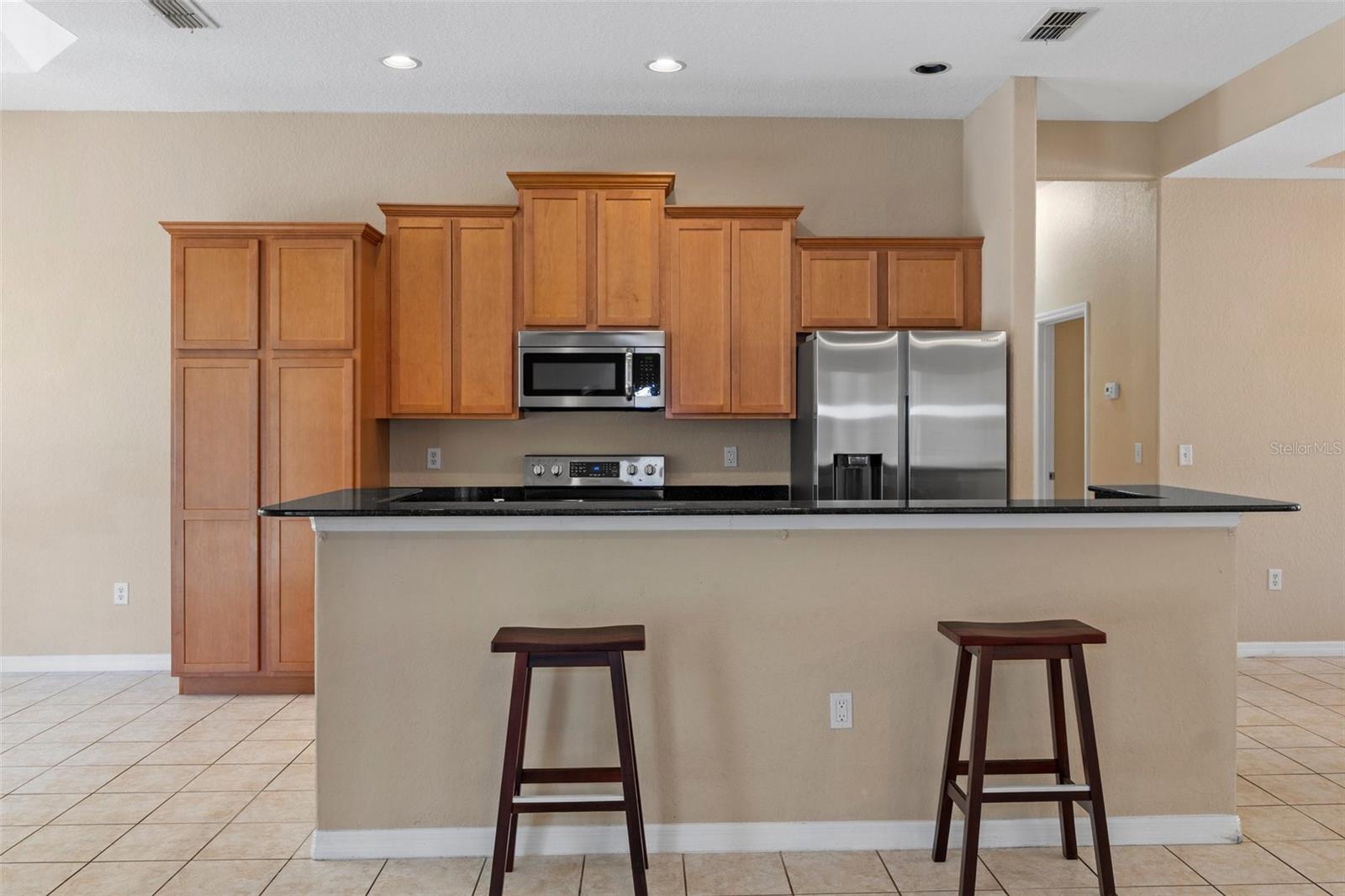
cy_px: 448
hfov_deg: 67.4
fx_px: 1008
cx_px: 672
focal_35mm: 27
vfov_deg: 47.9
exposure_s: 2
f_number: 8
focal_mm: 18
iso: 250
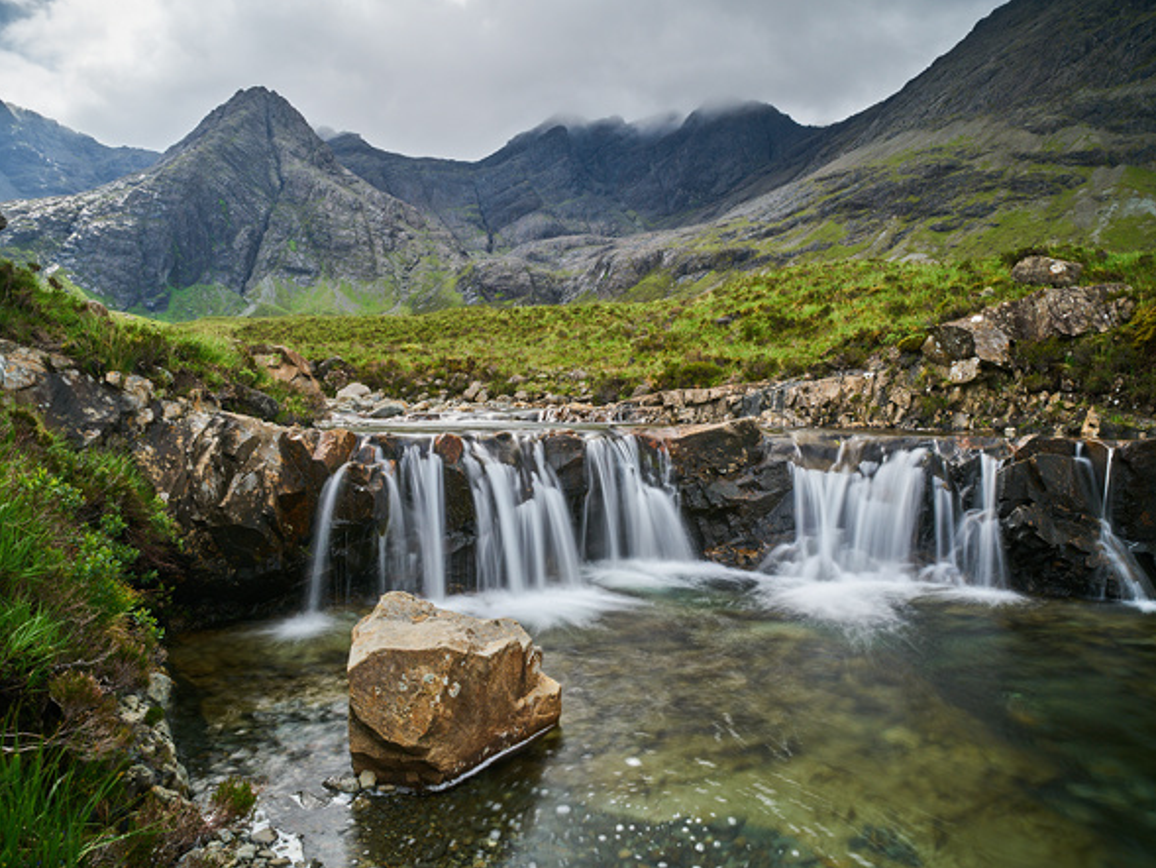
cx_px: 585
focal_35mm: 24
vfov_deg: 56.8
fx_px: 802
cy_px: 417
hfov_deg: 71.6
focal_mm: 21
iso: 100
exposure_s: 1.3
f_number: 11
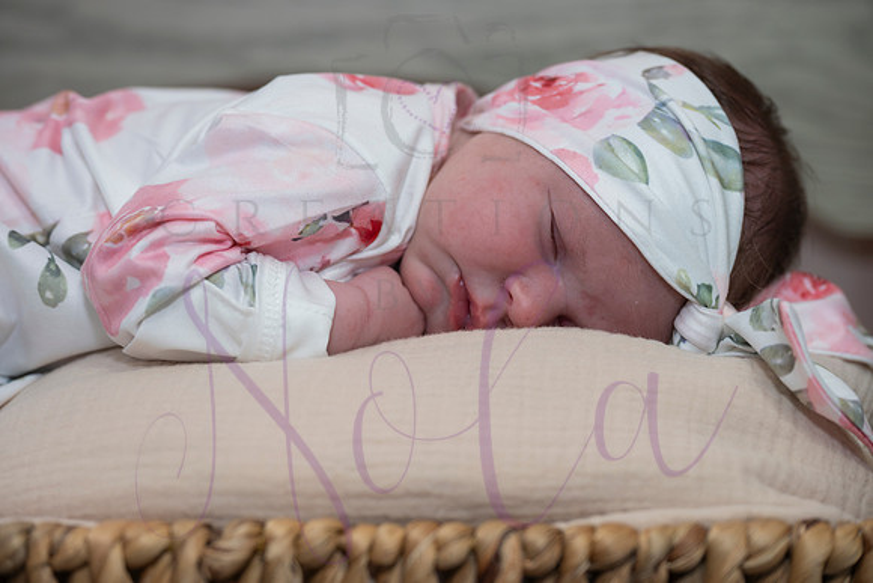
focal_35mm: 72
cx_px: 426
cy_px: 284
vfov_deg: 18.9
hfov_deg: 28.1
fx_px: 1745
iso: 800
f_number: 4
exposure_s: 1/320
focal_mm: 69
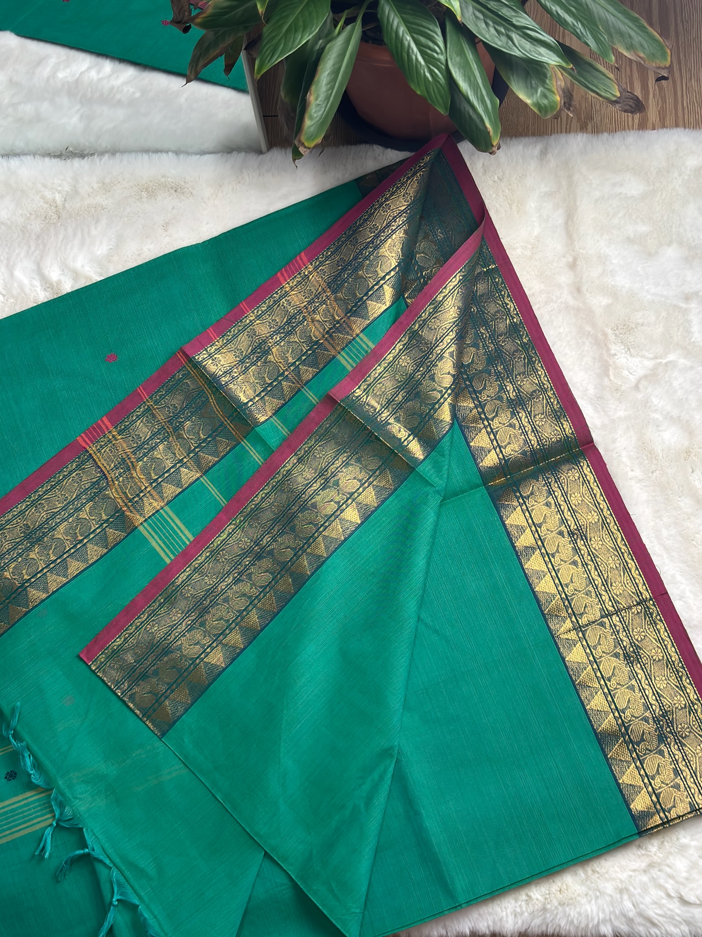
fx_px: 1298
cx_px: 351
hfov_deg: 30.3
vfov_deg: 39.7
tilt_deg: -72.6
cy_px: 468
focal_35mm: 48
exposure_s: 1/50
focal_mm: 5.96
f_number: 1.6
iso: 50
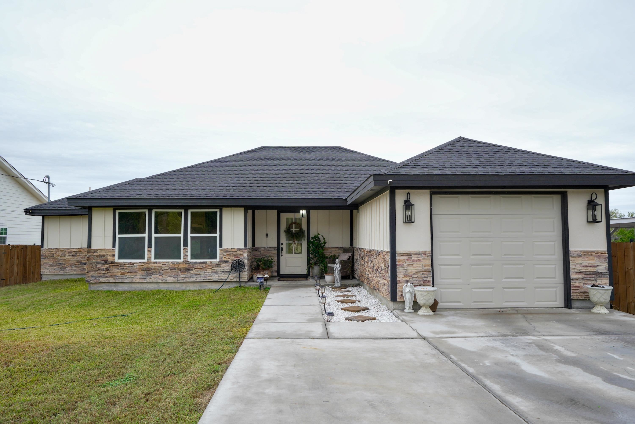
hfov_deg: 67.4
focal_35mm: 27
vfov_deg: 47.9
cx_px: 318
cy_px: 212
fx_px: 476
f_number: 5.6
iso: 200
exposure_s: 1/100
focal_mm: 18
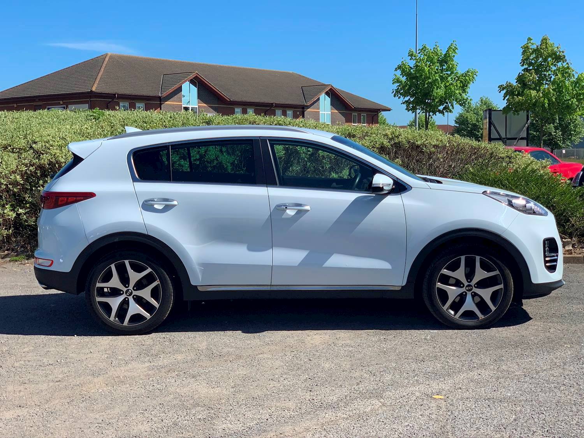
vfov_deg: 28.0
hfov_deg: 36.8
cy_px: 219
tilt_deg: -4.1
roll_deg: +0.4
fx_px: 877
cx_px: 292
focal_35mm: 52
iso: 16
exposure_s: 1/1332
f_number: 2.4
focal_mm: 6
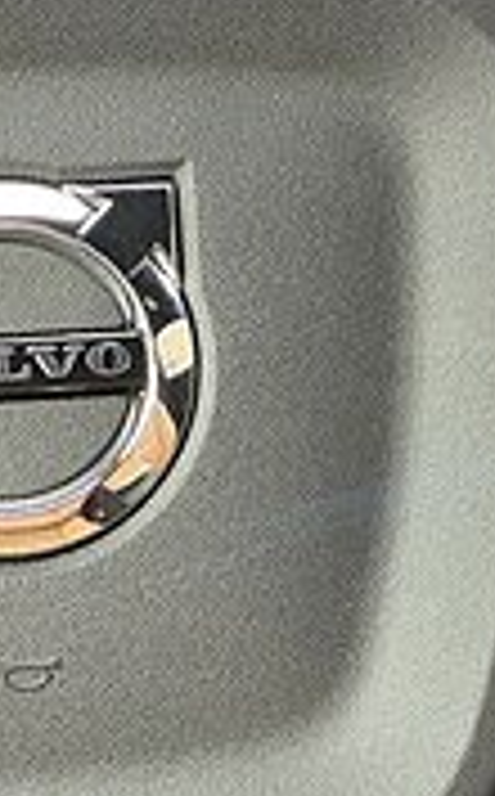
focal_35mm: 253
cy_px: 400
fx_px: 5483
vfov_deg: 8.3
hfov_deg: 5.1
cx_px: 846
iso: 500
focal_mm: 9
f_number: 2.8
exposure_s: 1/60
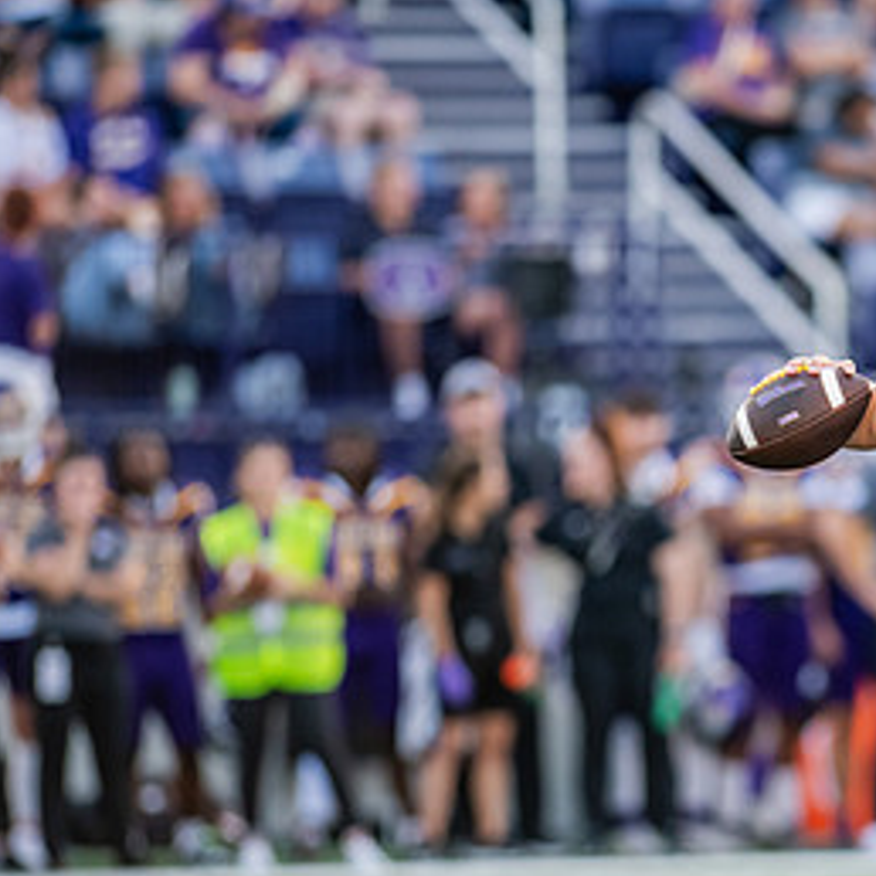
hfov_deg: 3.1
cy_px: 623
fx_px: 16434
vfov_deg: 3.1
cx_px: 968
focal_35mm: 574
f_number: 3.2
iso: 1600
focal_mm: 300
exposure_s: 1/800
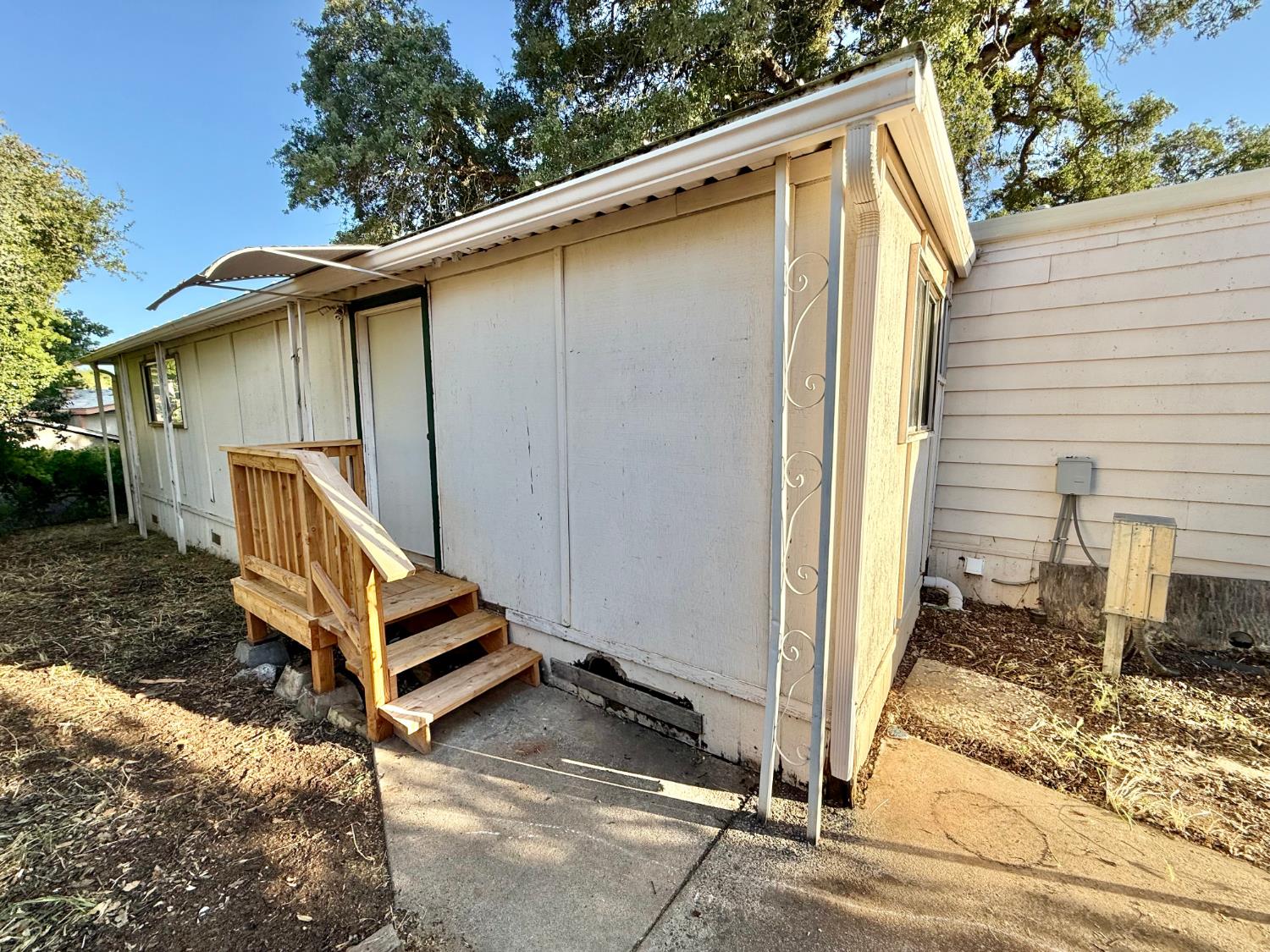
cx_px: 635
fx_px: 514
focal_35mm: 14
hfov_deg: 102.1
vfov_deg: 85.7
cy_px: 476
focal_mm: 2.22
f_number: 2.2
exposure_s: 1/574
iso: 64
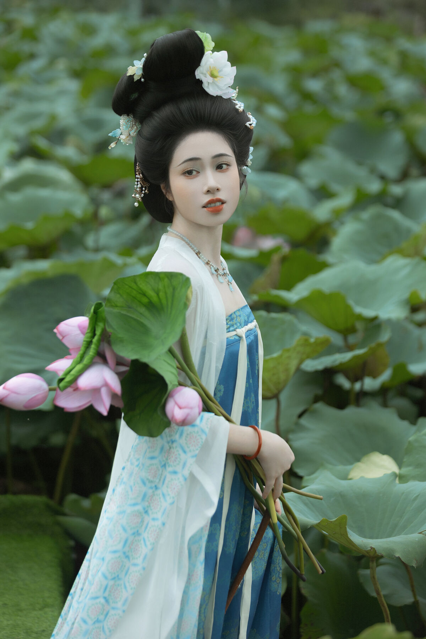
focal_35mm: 95
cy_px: 320
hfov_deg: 14.4
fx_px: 1686
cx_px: 213
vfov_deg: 21.5
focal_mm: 95
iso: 100
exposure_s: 1/640
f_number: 2.8
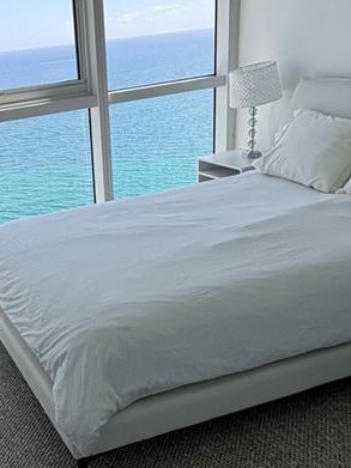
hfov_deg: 31.7
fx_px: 582
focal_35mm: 43
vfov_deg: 43.6
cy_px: 290
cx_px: 23
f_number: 2.2
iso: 50
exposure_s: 1/398
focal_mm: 2.22
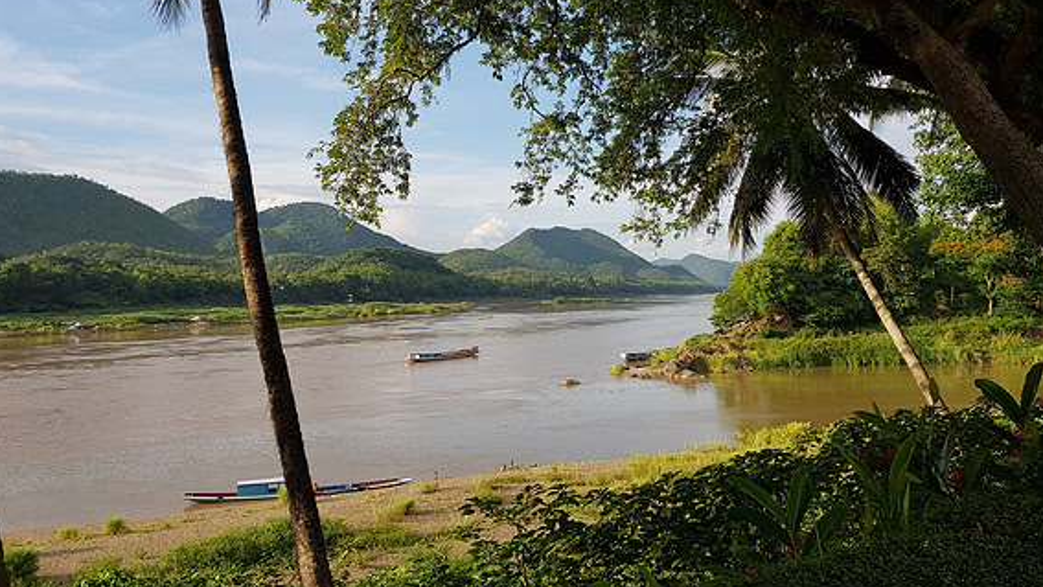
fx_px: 802
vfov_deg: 40.0
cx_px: 526
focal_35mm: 29
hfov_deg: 66.1
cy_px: 231
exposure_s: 1/1224
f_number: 1.7
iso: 40
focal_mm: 4.2
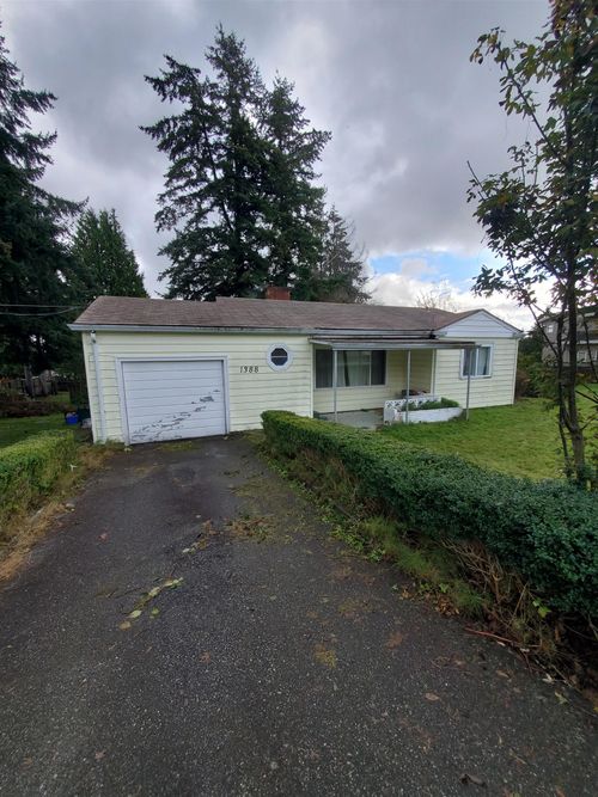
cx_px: 299
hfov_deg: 89.9
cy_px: 398
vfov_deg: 106.2
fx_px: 300
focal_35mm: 13
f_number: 2.2
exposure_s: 1/465
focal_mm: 1.8
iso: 50
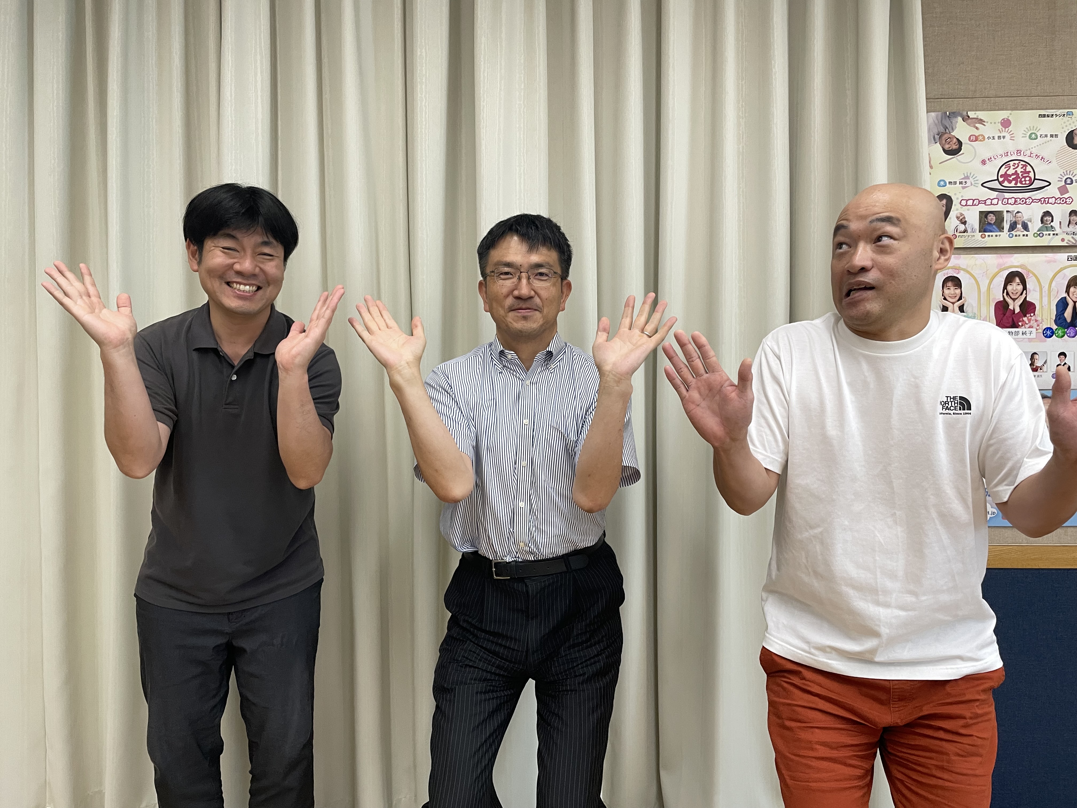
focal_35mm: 26
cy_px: 404
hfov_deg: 67.3
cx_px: 538
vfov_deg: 53.1
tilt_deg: -1.0
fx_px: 809
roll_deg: +1.0
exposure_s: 1/85
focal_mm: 4.2
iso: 125
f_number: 1.6
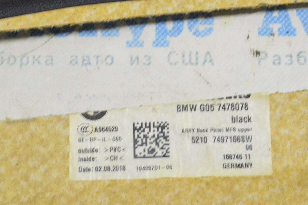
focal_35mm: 82
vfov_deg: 16.5
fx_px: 705
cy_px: 102
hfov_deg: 24.6
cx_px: 154
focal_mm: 55
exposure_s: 1/15
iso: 6400
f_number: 20
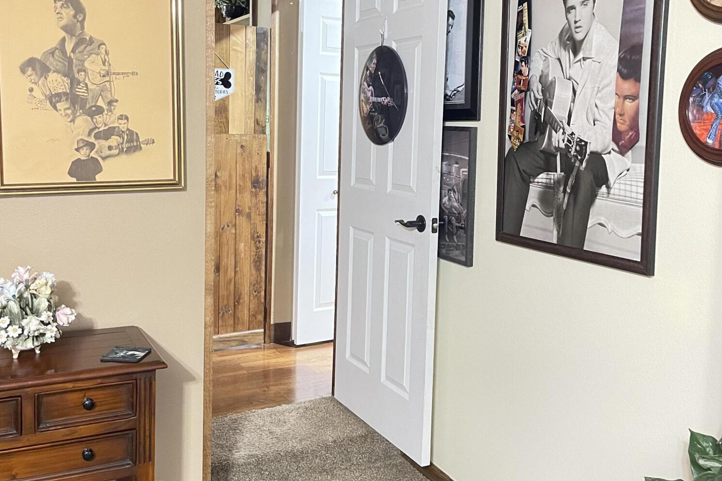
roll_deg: -1.1
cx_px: 360
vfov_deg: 37.7
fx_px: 702
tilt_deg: -4.8
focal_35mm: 35
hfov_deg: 54.4
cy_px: 198
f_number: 1.6
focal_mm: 5.1
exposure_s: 1/30
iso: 1000
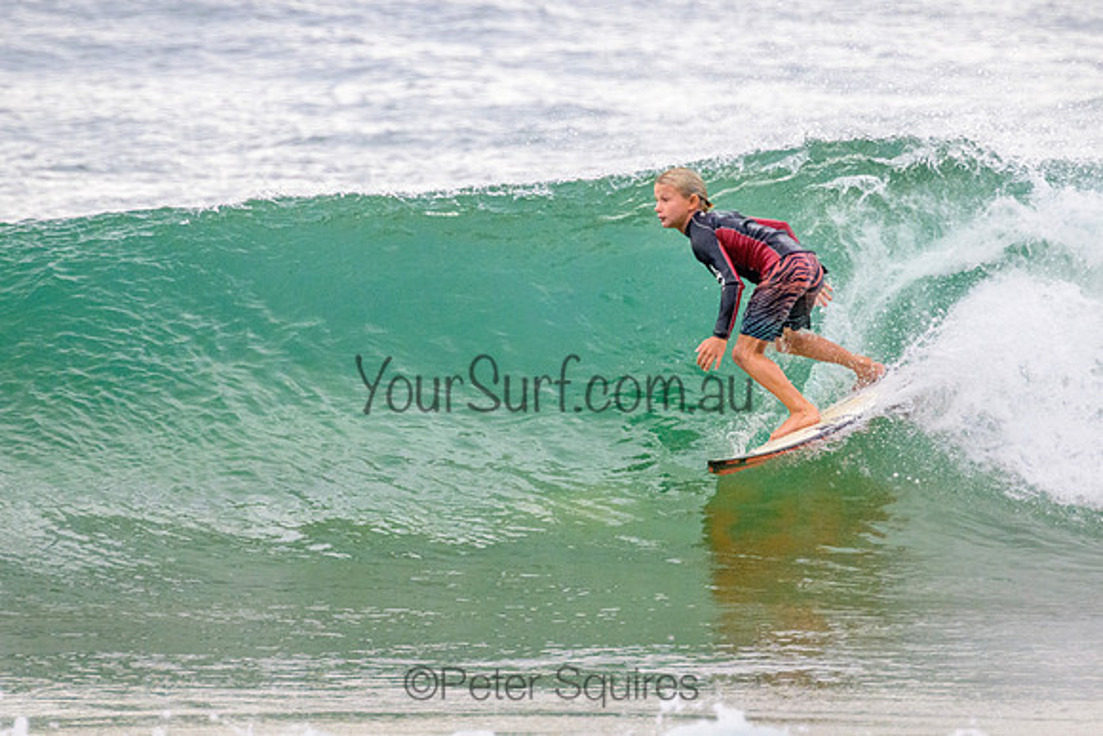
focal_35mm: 1021
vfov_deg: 1.3
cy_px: 301
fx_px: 31302
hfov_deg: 2.0
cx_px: 570
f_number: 11
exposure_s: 1/2000
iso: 4000
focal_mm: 800
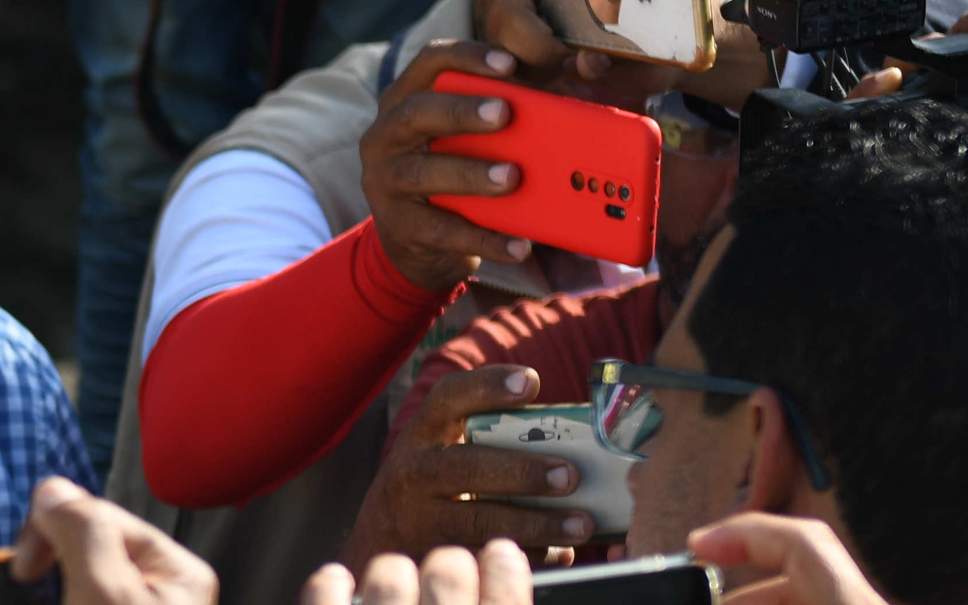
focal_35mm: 295
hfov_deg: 7.0
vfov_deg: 4.4
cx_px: -460
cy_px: 467
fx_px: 7782
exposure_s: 1/640
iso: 100
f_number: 3.2
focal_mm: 58
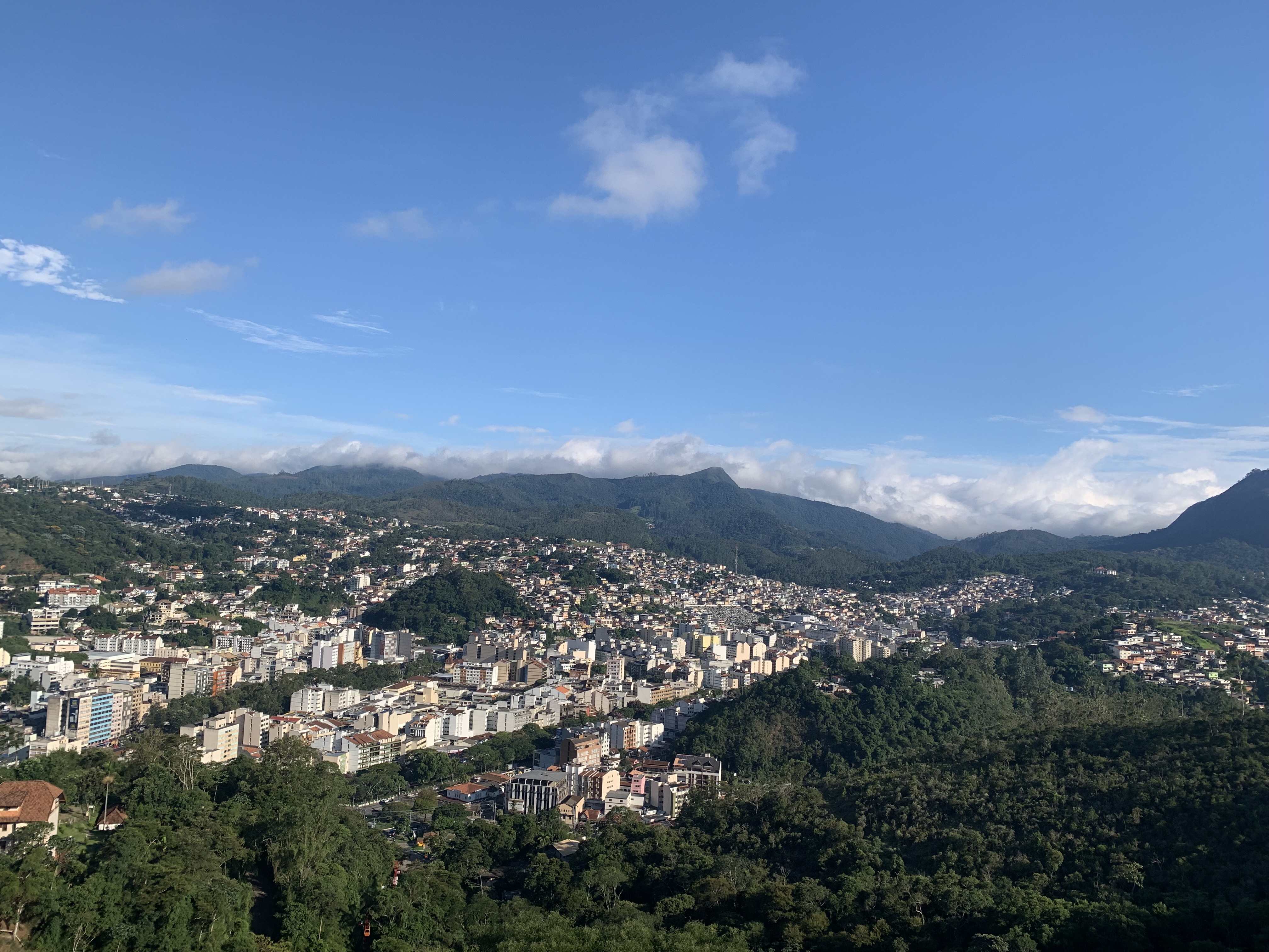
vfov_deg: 53.1
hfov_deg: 67.3
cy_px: 476
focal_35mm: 26
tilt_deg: +1.9
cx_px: 634
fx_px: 953
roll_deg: -2.5
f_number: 1.8
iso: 25
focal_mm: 4.25
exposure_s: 1/2611
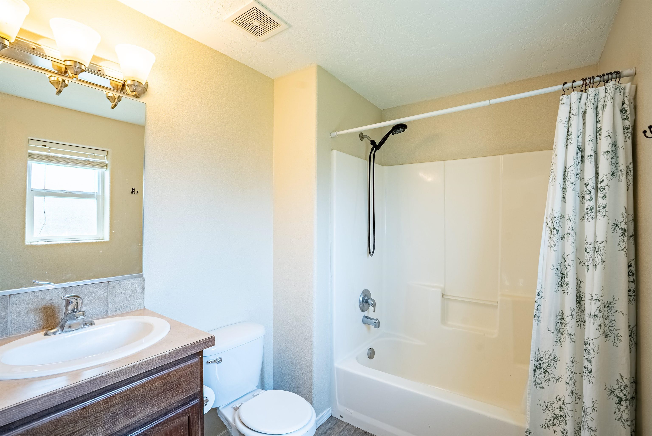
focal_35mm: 16
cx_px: 326
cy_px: 218
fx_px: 290
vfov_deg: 73.8
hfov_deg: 96.7
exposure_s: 1/800
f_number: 8
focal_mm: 16
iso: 400
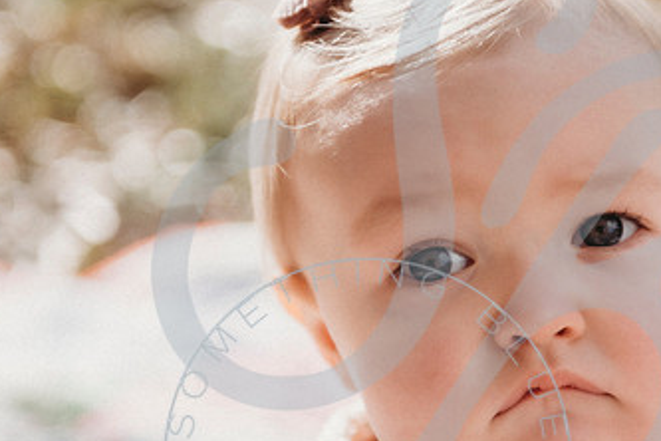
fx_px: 1983
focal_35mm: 108
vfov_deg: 12.7
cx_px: 466
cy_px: 295
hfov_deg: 18.8
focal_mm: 62
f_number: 2.8
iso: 100
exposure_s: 1/1250
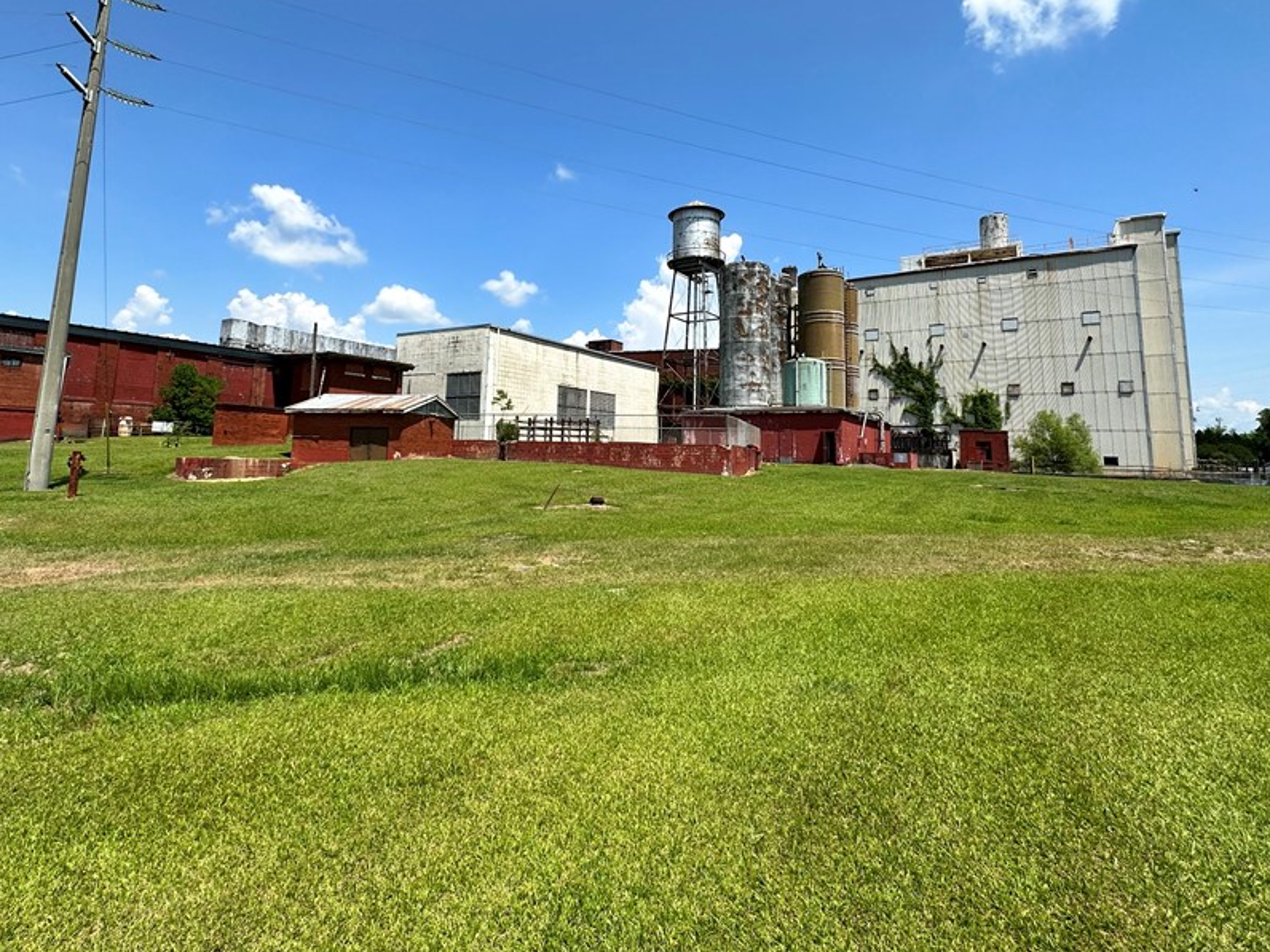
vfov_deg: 70.6
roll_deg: -1.8
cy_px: 368
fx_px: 660
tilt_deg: +7.3
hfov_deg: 87.7
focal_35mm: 18
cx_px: 613
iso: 40
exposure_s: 1/2451
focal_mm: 2.22
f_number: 2.2
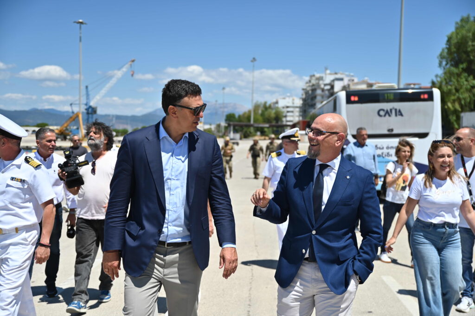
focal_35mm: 45
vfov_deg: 29.8
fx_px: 593
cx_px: 238
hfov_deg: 43.6
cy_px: 158
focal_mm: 45
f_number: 2.8
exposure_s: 1/3200
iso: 100
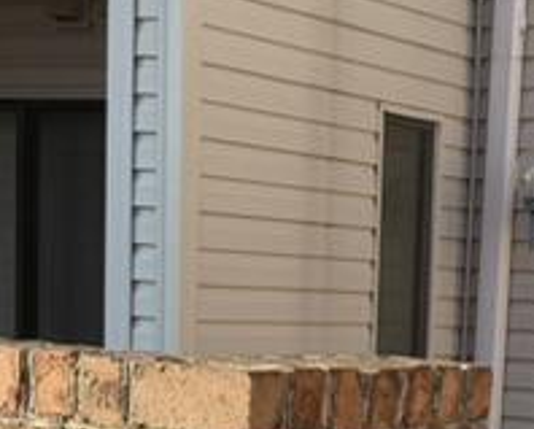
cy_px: 545
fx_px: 1915
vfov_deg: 12.4
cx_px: 510
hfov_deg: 15.6
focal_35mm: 121
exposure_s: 1/1122
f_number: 1.78
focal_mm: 6.76
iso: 80
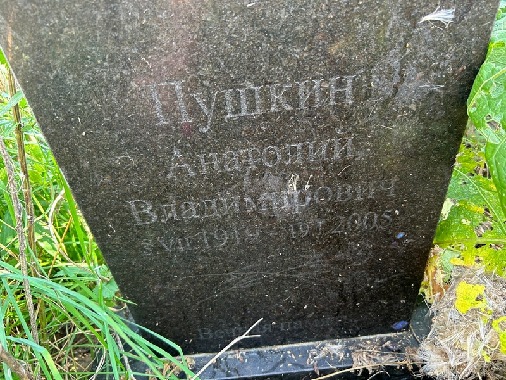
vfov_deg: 53.1
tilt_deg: -40.0
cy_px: 190
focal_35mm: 26
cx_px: 253
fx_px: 380
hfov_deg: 67.3
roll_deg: +8.4
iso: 125
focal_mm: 5.7
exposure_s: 1/61
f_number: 1.5
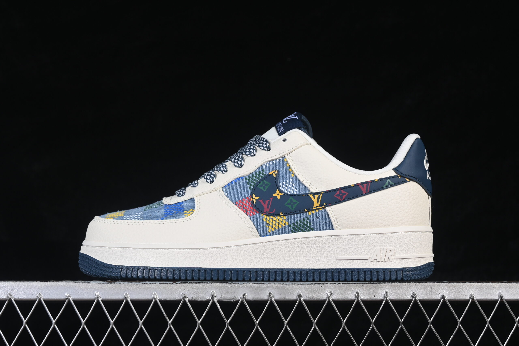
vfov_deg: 18.2
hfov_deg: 27.0
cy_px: 173
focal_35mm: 75
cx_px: 260
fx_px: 1081
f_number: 8
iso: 160
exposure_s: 1/80
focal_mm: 50
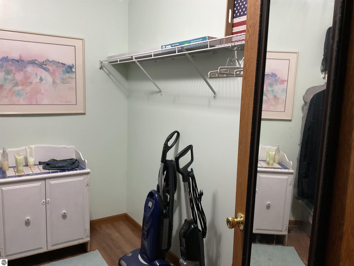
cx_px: 177
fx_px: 297
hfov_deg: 61.7
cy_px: 133
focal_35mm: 29
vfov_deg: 48.2
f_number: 1.8
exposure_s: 1/50
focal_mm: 3
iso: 250
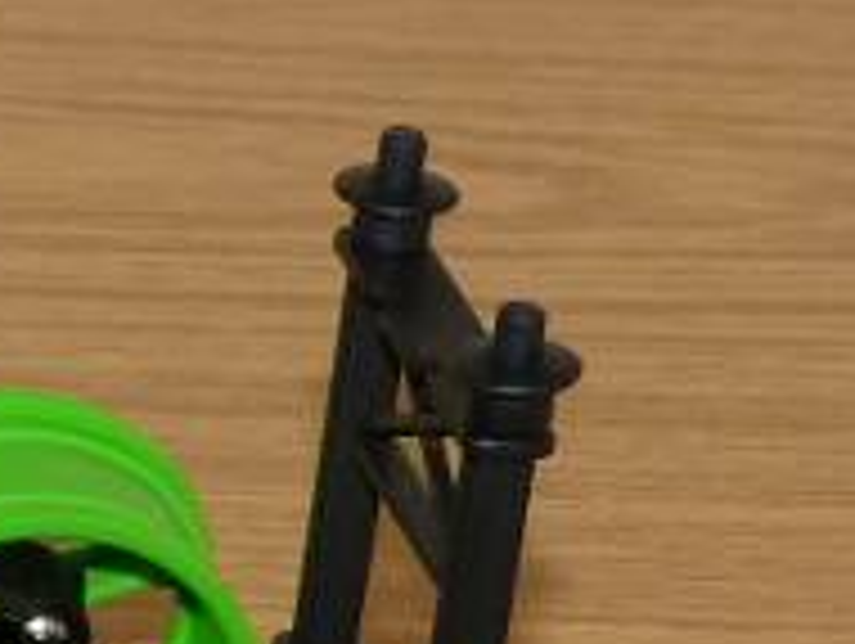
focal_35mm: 253
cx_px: -932
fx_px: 6257
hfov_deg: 7.5
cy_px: 635
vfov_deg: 5.9
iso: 160
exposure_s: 1/60
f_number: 3.2
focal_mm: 8.5
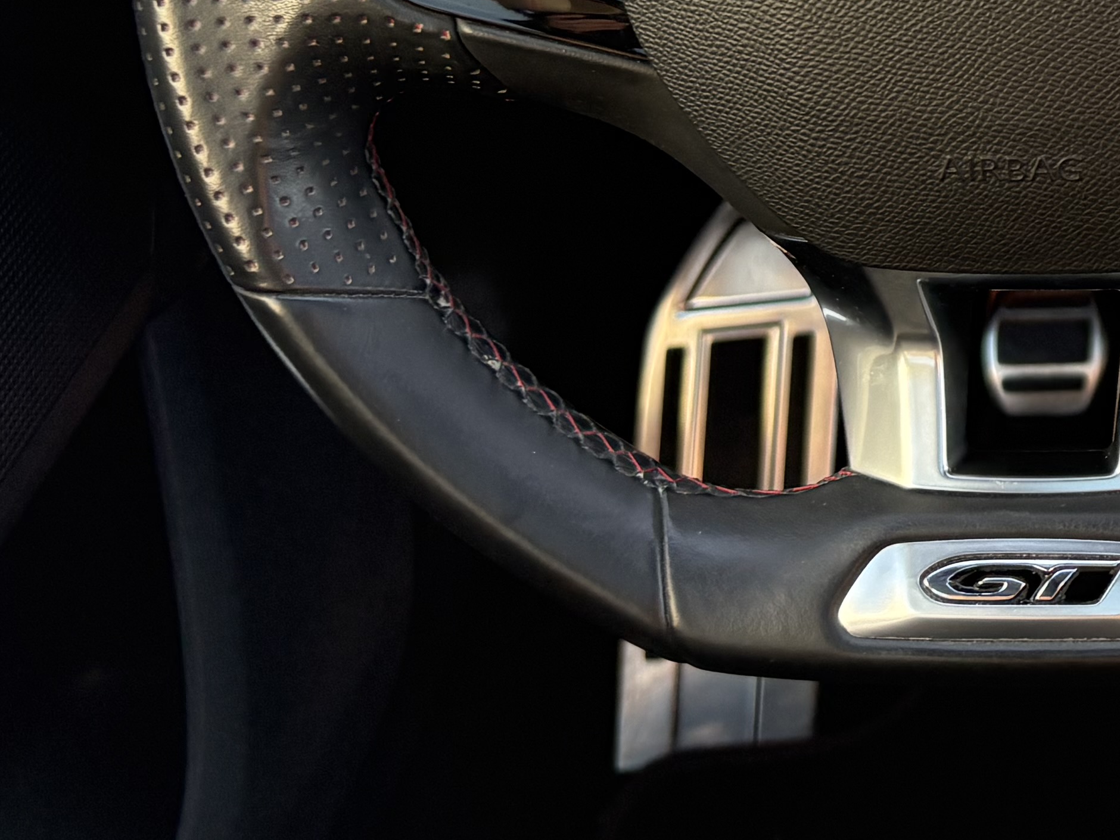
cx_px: 1506
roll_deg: -2.4
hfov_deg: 21.9
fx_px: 2556
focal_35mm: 79
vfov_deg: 18.0
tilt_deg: -30.7
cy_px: -70
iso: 125
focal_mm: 5.96
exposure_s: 1/112
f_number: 1.6
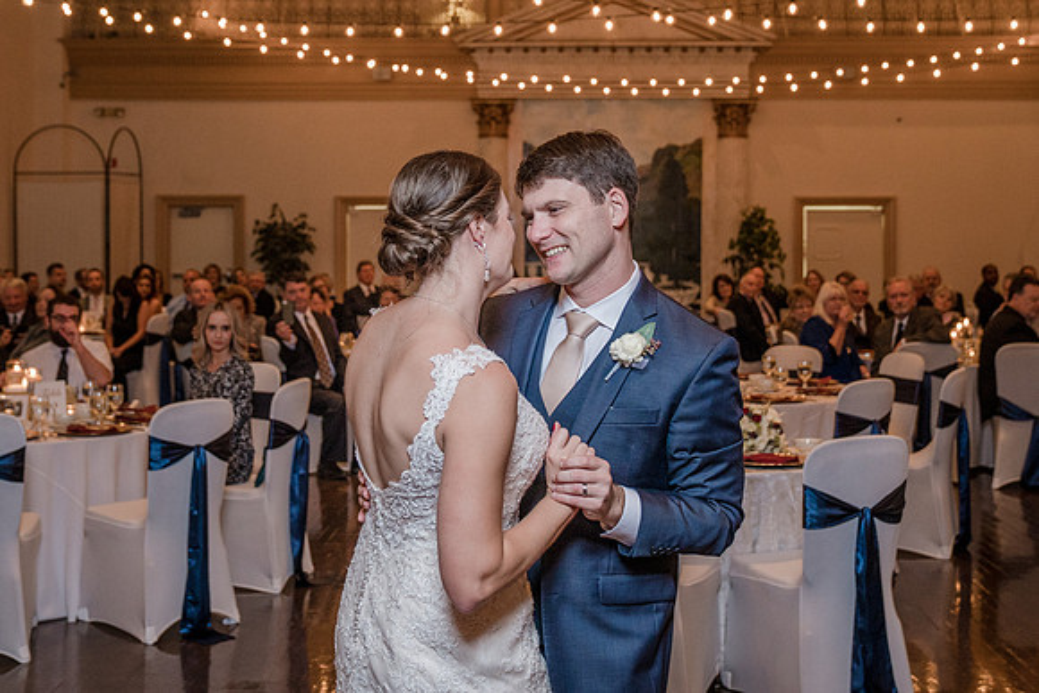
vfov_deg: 26.2
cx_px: 519
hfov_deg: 38.7
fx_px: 1479
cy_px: 234
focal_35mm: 51
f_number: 4
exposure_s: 1/100
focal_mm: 37
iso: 2000
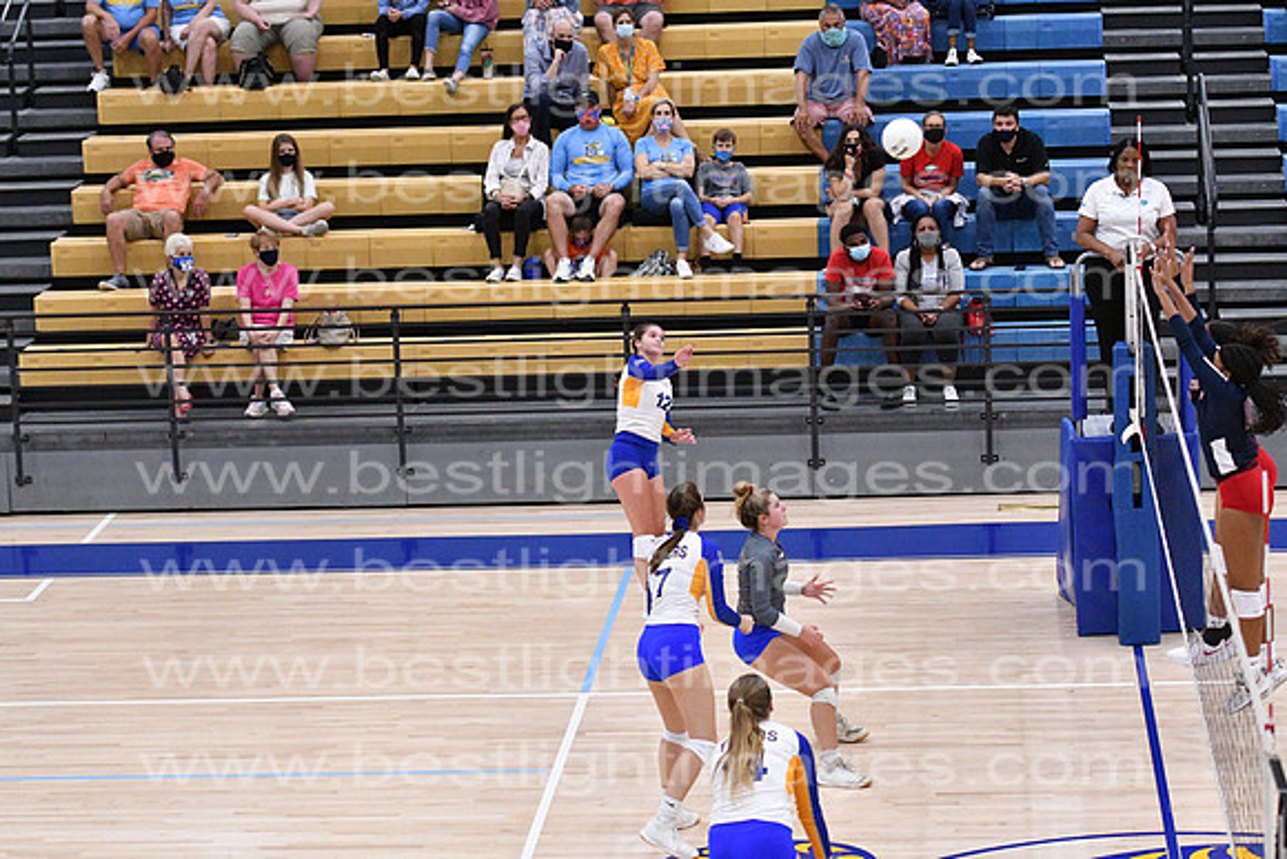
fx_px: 3754
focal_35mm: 105
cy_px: 430
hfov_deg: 19.5
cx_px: 644
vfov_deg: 13.0
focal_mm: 70
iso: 6400
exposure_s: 1/1000
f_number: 3.2
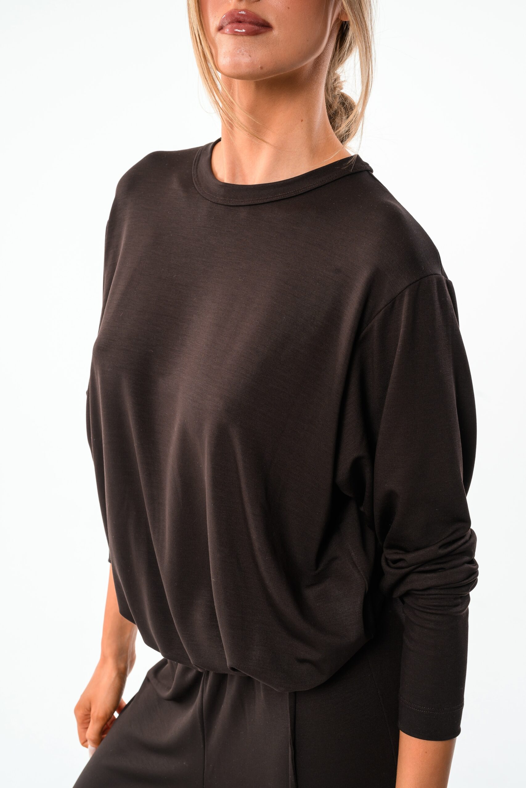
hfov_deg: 27.0
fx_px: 1096
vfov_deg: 39.6
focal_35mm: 50
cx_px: 263
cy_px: 394
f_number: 10
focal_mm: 50
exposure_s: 1/160
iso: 125
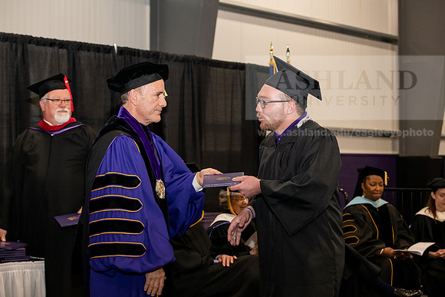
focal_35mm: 70
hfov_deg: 28.8
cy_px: 148
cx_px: 222
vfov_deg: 19.5
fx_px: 865
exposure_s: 1/200
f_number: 5.6
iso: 2500
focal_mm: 70
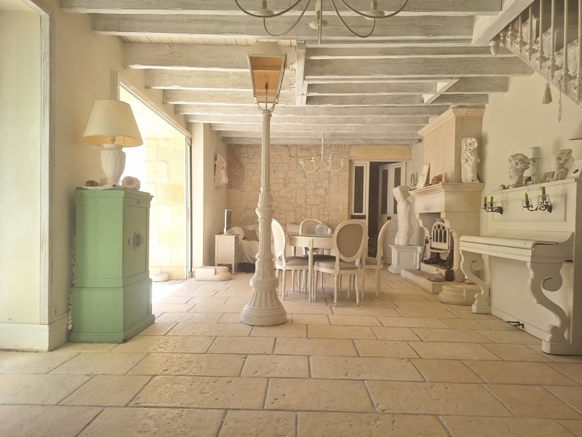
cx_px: 291
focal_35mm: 23
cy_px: 218
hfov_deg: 73.9
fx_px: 387
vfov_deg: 58.9
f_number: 1.8
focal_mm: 5.54
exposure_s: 1/267
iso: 40
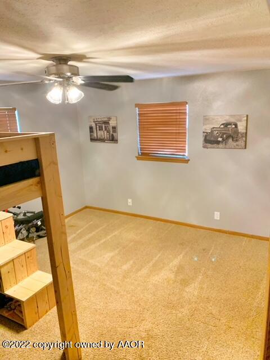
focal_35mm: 26
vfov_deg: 67.3
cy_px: 180
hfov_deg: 53.1
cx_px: 135
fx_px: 270
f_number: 1.8
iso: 400
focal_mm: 4.25
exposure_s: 1/54
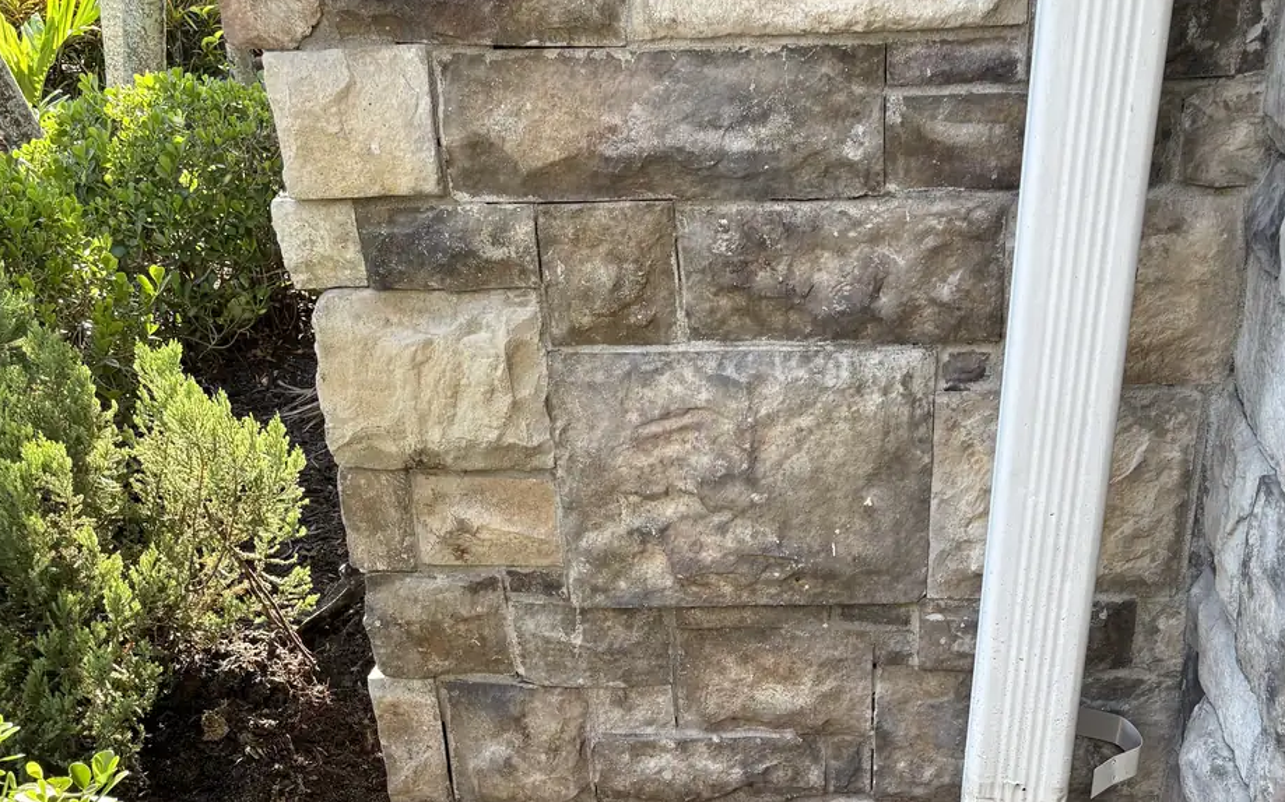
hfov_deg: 47.1
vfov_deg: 29.3
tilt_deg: -32.1
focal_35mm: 42
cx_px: 723
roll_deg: +2.8
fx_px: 1471
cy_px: 725
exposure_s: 1/302
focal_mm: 5.96
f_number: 1.6
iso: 64
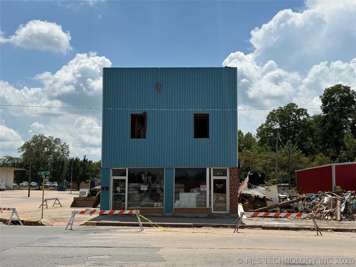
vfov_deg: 30.3
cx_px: 178
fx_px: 494
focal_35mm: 48
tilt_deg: +6.9
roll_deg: -0.2
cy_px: 134
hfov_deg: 39.7
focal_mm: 6.76
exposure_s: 1/11364
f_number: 1.78
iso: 80
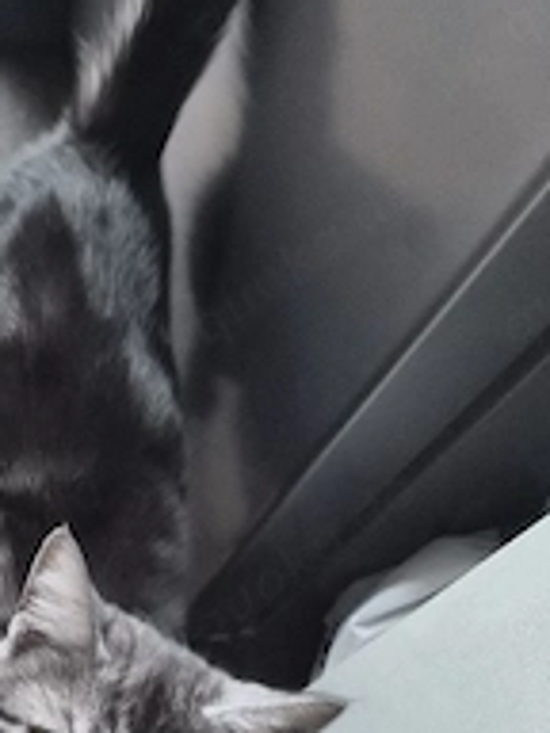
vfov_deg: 38.1
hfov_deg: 28.9
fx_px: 1017
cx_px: 38
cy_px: 592
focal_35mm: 48
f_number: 1.8
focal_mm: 5.4
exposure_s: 1/100
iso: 200
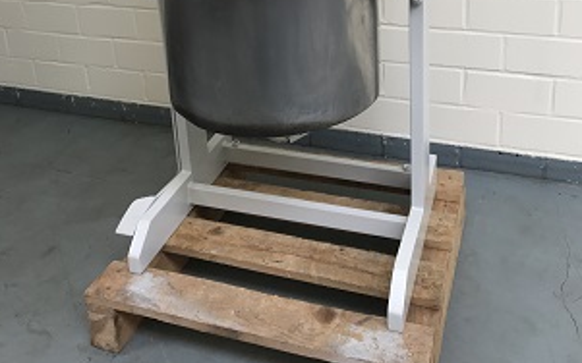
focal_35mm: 40
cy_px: -9
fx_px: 634
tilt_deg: -15.5
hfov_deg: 49.3
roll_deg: +2.6
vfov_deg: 29.6
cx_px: 292
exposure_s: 1/33
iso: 32
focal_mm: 3.99
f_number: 1.8
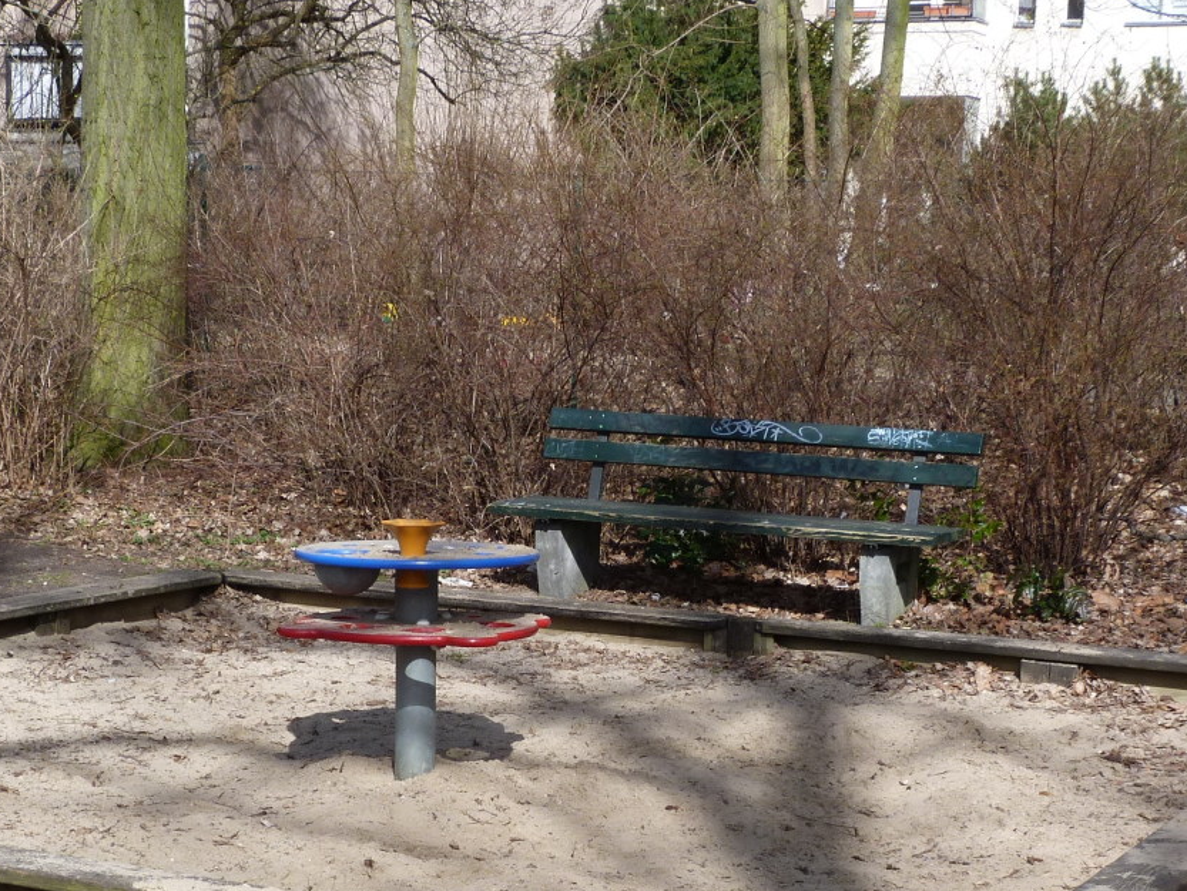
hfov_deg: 27.0
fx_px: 2469
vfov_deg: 20.2
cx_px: 504
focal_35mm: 72
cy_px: 739
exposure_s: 1/250
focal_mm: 7.3
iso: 80
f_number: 5
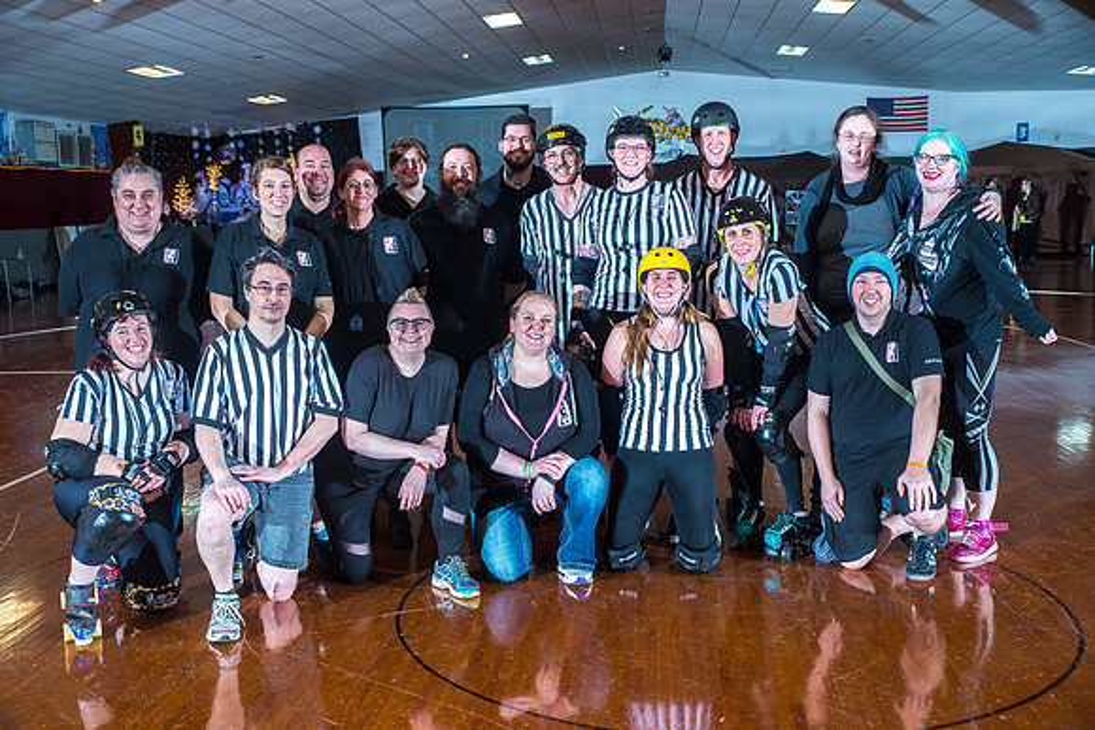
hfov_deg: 48.4
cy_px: 365
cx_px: 548
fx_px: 1217
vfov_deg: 33.4
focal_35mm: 40
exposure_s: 1/160
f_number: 4.5
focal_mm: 40
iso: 800
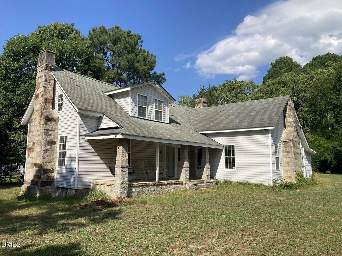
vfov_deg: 49.7
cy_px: 128
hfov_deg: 63.4
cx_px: 171
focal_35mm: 28
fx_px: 277
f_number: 1.8
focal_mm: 3.99
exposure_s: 1/2315
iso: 20
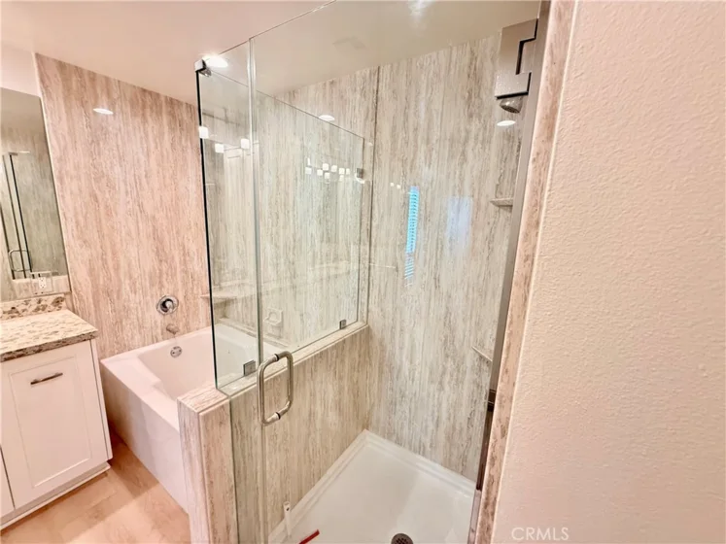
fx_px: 294
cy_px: 272
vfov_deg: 85.7
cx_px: 363
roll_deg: -2.1
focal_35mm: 14
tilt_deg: -9.8
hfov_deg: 102.1
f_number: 2.2
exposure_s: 1/120
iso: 320
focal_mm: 2.22
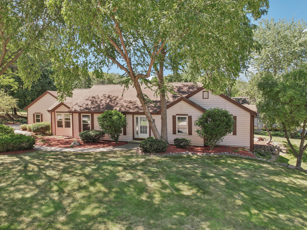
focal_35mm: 24
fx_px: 213
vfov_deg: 56.8
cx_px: 144
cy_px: 116
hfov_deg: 71.5
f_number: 2.8
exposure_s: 1/320
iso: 150
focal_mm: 8.4
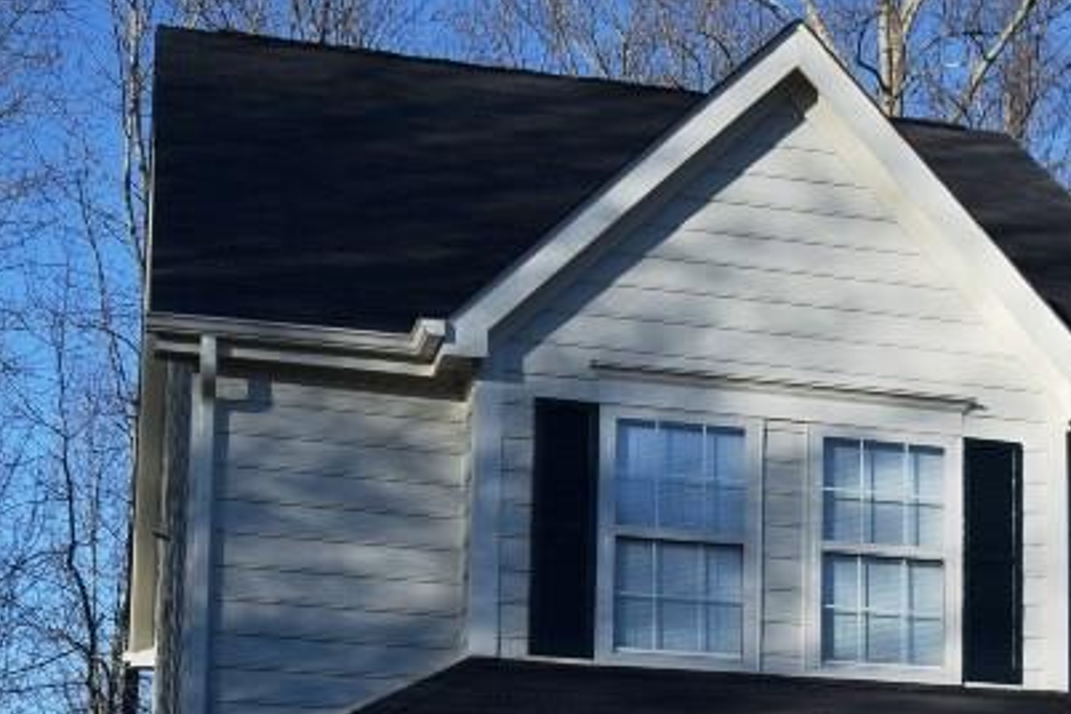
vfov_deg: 16.4
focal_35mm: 80
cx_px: 962
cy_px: 815
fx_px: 2388
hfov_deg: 24.6
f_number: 10
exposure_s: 1/200
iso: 100
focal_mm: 21
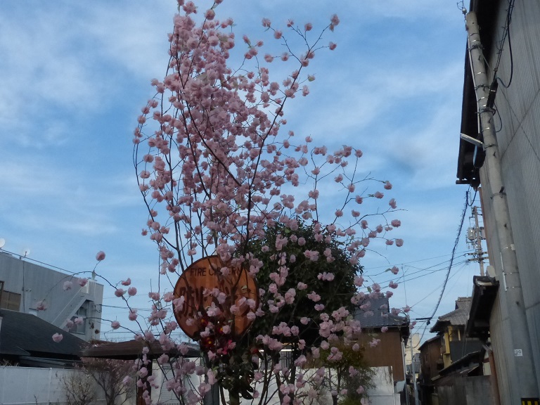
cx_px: 270
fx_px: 546
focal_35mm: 35
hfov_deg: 52.6
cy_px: 202
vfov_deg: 40.7
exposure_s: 1/1600
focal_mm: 6.3
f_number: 7.1
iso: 800
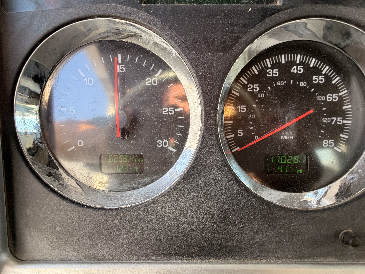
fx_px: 158
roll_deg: +0.5
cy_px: 143
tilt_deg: -28.7
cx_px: 183
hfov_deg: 98.2
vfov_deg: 81.7
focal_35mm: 15
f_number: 2.2
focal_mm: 2.22
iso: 160
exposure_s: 1/121
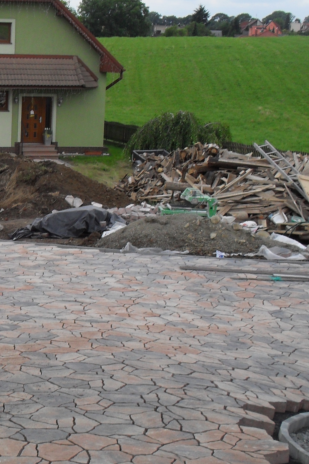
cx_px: -46
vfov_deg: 30.9
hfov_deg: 19.8
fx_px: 837
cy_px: 271
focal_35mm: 65
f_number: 8.4
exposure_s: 1/180
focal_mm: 6.3
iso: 100
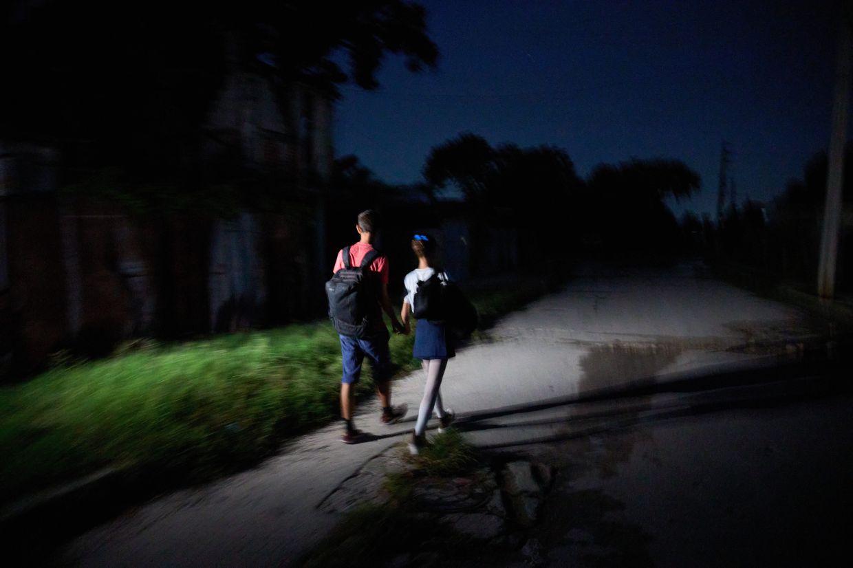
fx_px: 568
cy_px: 284
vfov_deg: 53.1
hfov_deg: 73.8
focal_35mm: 24
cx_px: 426
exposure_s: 1/8
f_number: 2.2
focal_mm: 24
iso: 20000
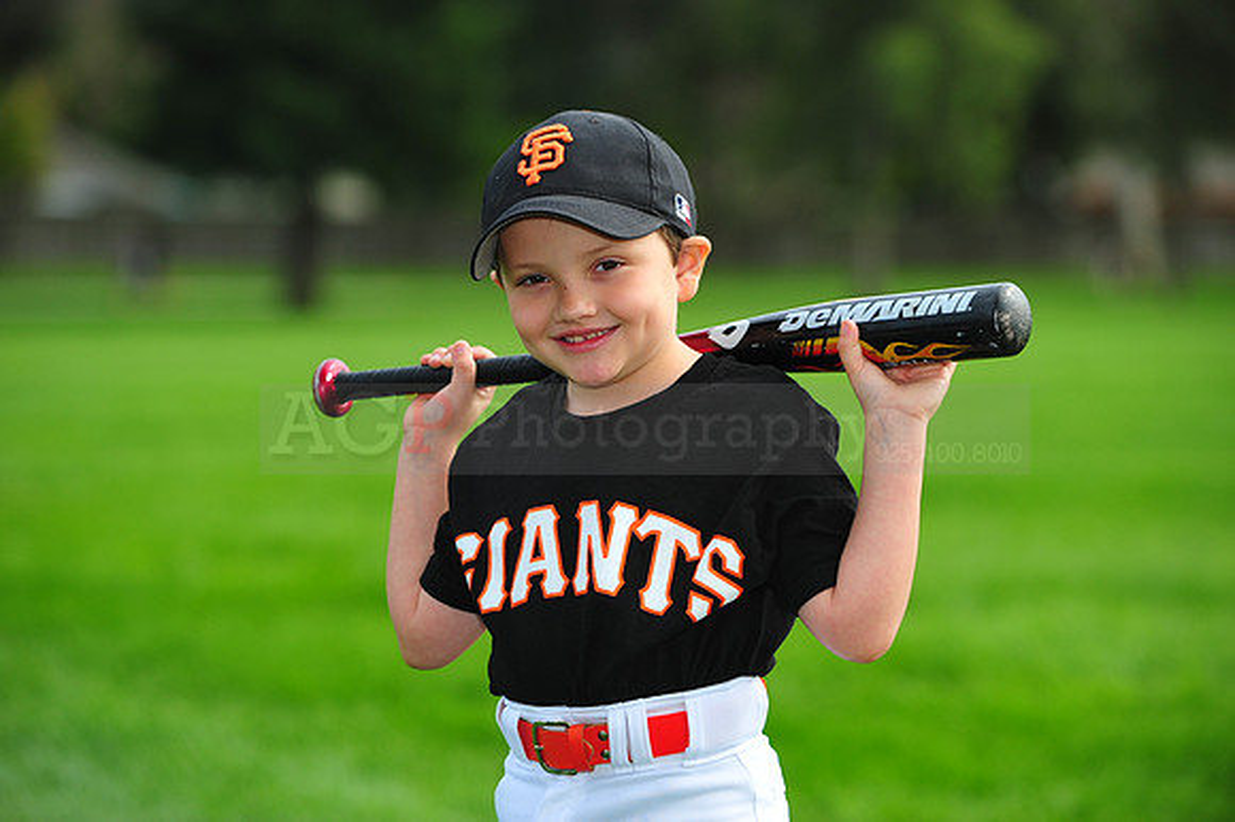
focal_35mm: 165
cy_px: 411
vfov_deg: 8.3
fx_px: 5657
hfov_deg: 12.5
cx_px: 618
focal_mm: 165
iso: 400
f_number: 4.5
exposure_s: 1/1600
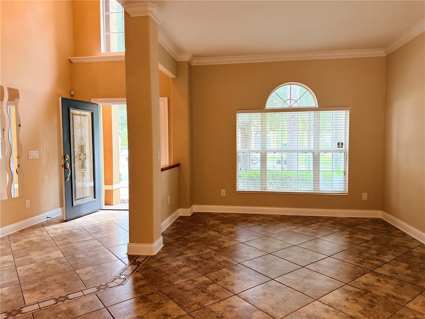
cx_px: 212
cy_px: 160
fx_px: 295
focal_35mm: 24
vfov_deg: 56.8
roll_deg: +1.9
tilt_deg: -2.6
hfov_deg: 71.6
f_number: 1.78
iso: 200
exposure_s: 1/120
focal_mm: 6.76
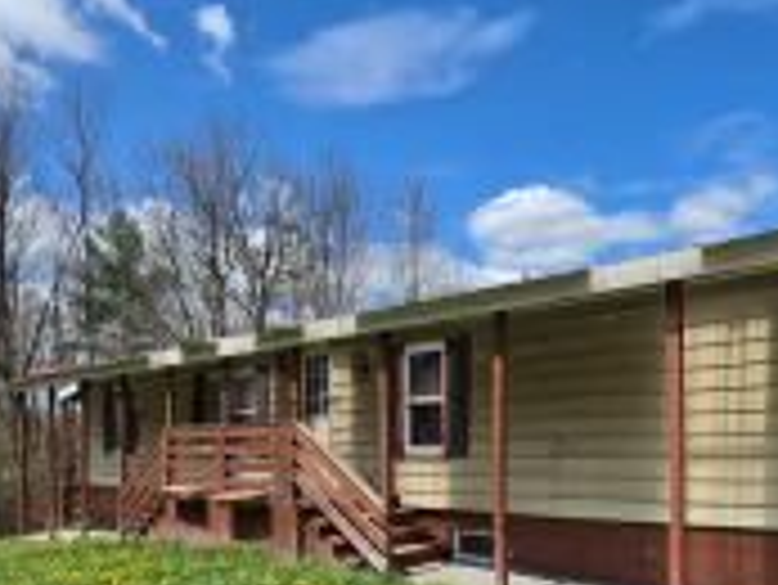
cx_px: 477
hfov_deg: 59.3
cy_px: 454
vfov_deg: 44.9
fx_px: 675
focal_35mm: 30
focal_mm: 2.2
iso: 32
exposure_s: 1/1936
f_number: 1.9
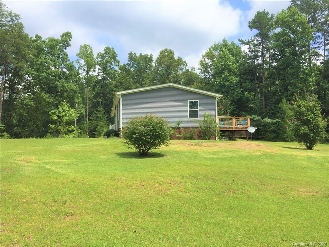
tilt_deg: +0.8
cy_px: 124
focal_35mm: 29
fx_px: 276
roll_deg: +0.2
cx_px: 164
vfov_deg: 48.2
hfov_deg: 61.7
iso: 32
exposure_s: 1/2475
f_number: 2.2
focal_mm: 4.15
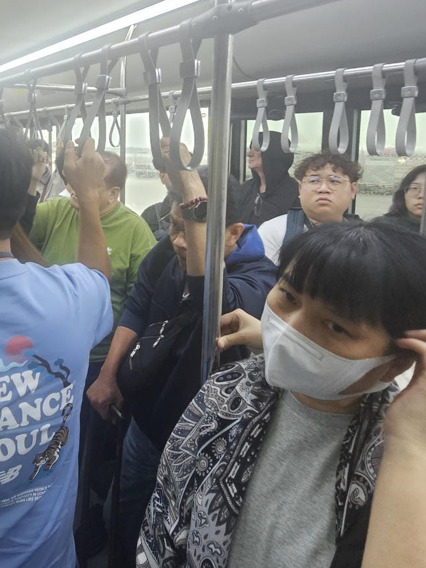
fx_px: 394
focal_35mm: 24
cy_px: 192
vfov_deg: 69.7
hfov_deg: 51.9
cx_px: 65
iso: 320
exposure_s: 1/30
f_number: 2.2
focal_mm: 2.2
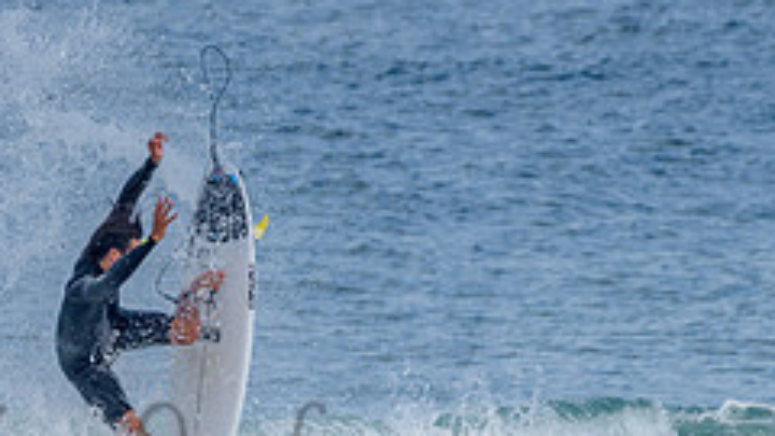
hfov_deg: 1.4
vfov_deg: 0.8
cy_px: 425
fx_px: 31914
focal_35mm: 1553
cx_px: 278
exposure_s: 1/1250
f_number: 5.6
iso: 160
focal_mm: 500
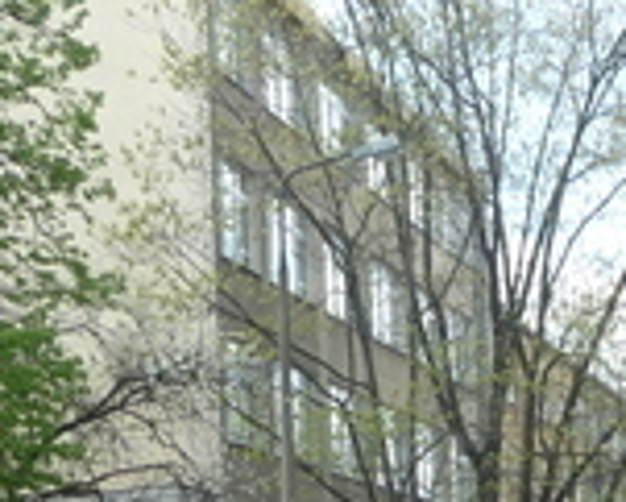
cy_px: 950
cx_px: 667
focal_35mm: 132
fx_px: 2447
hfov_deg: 14.3
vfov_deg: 10.8
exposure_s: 1/160
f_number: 4
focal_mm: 5.2
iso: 100
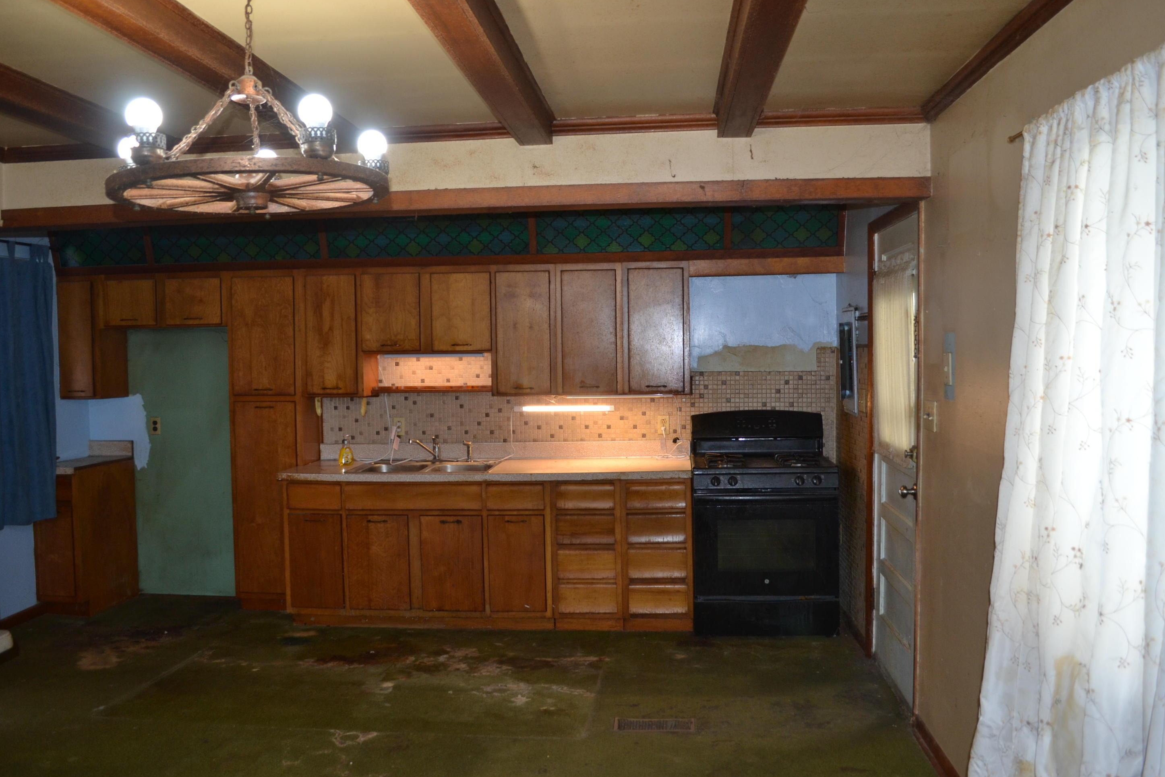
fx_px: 906
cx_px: 578
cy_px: 379
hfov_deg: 65.5
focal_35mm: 28
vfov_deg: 46.4
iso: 400
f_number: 4
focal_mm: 18
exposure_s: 1/60
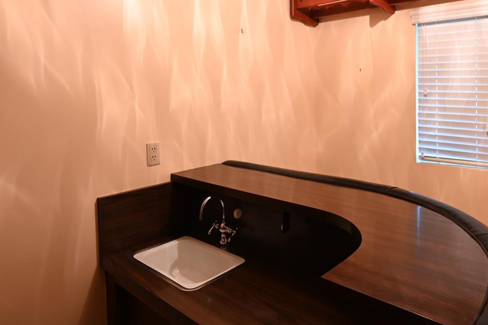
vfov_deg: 47.0
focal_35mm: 27
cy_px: 104
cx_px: 283
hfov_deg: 67.0
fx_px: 366
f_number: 4
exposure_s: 1
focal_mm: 14
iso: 100
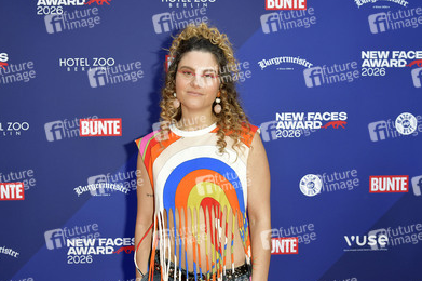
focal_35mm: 53
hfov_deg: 37.5
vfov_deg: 25.5
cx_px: 195
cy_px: 156
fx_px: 621
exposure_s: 1/200
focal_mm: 46
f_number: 6.3
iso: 640
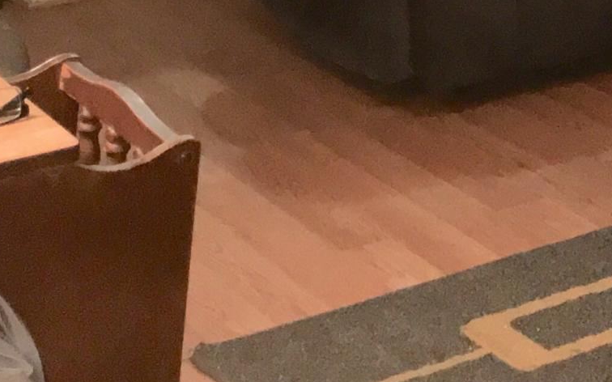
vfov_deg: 9.7
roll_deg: -1.0
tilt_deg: -2.4
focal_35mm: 122
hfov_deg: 15.9
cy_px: -478
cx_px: 867
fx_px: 2034
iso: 160
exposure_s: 1/16
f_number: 2.2
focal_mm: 4.15
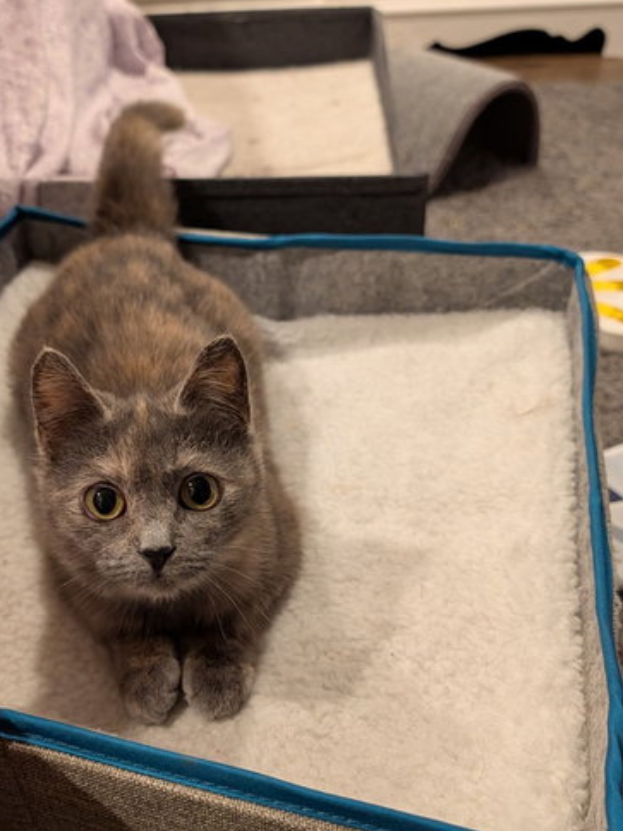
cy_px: 457
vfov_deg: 55.3
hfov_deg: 42.6
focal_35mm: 33
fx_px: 792
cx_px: 232
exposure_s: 1/120
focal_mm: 6.9
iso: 1123
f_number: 1.68
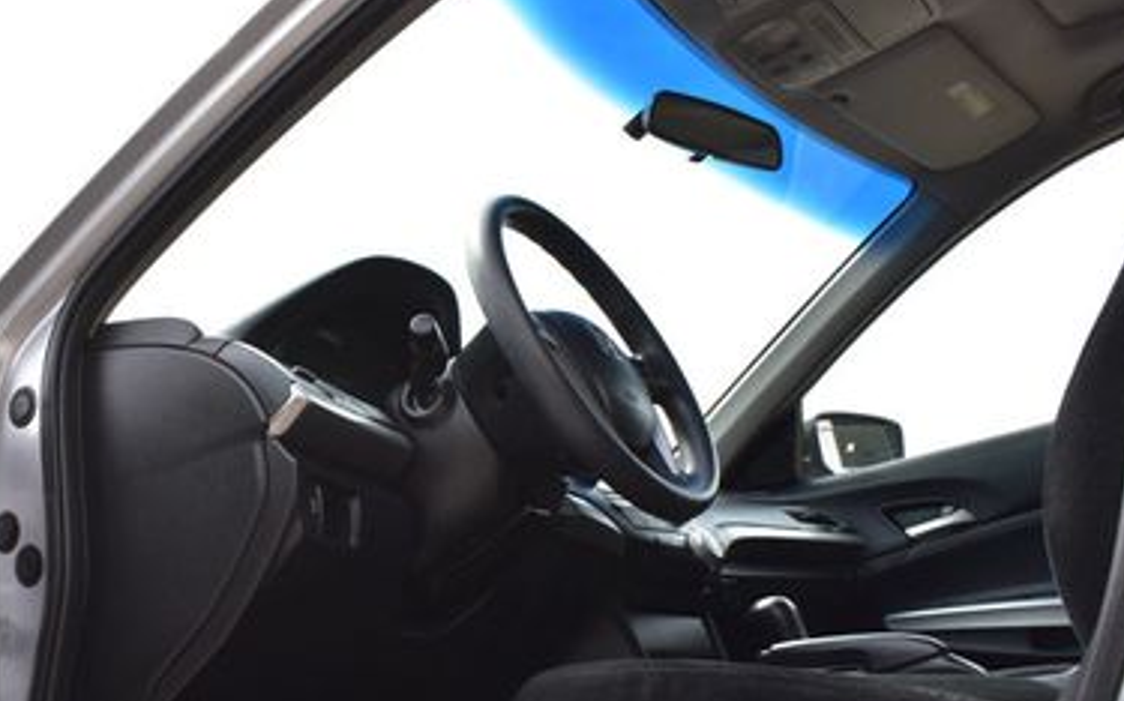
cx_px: 306
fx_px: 1439
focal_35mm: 47
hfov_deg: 41.6
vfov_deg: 27.0
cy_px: 524
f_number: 10
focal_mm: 18
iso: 400
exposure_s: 1/200
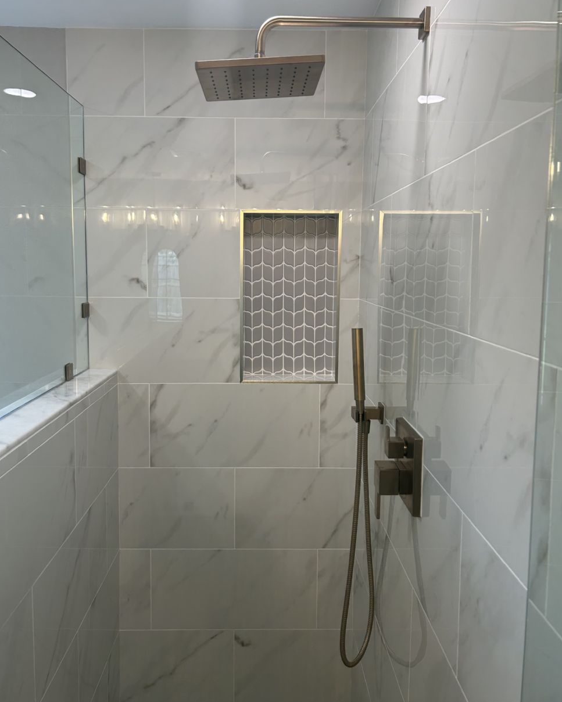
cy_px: 317
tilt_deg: -7.3
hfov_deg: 51.5
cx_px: 277
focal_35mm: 28
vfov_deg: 62.1
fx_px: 582
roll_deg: -0.7
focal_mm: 5.7
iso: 50
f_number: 1.5
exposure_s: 1/120
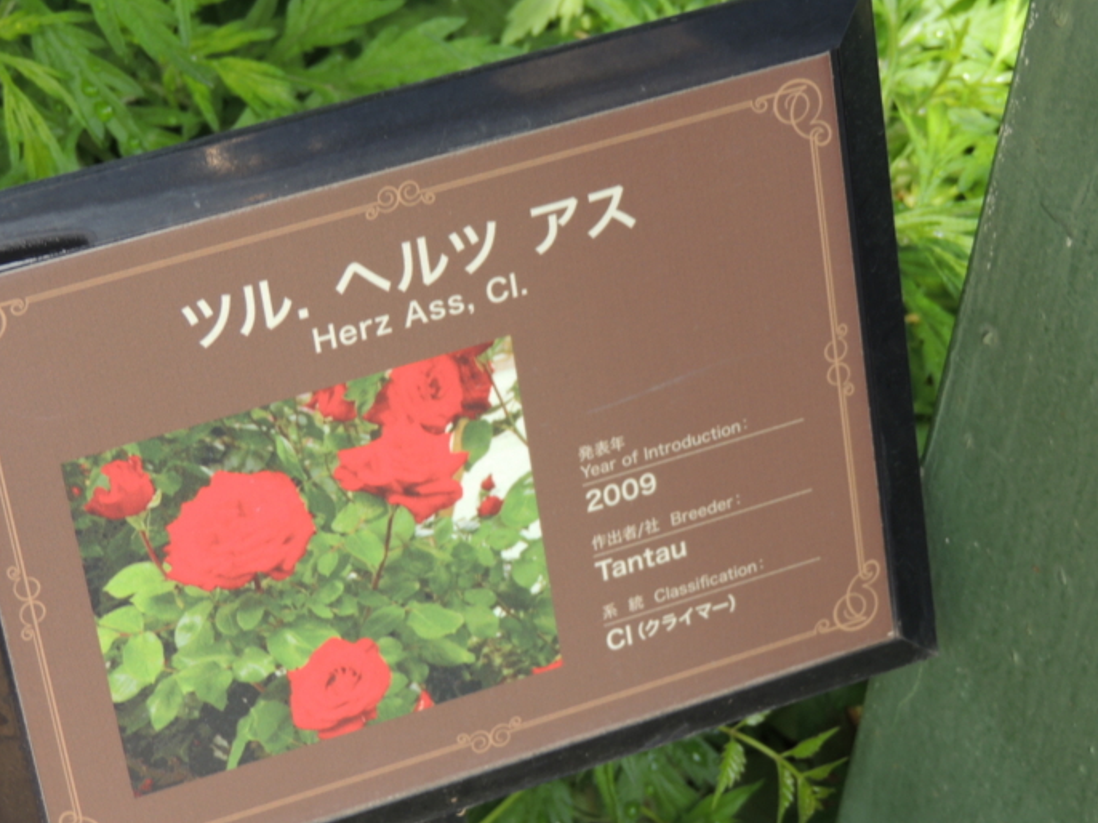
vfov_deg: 14.1
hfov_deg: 18.7
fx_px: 3329
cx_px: 501
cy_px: 375
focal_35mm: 105
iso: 100
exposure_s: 1/100
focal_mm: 16
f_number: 4.1
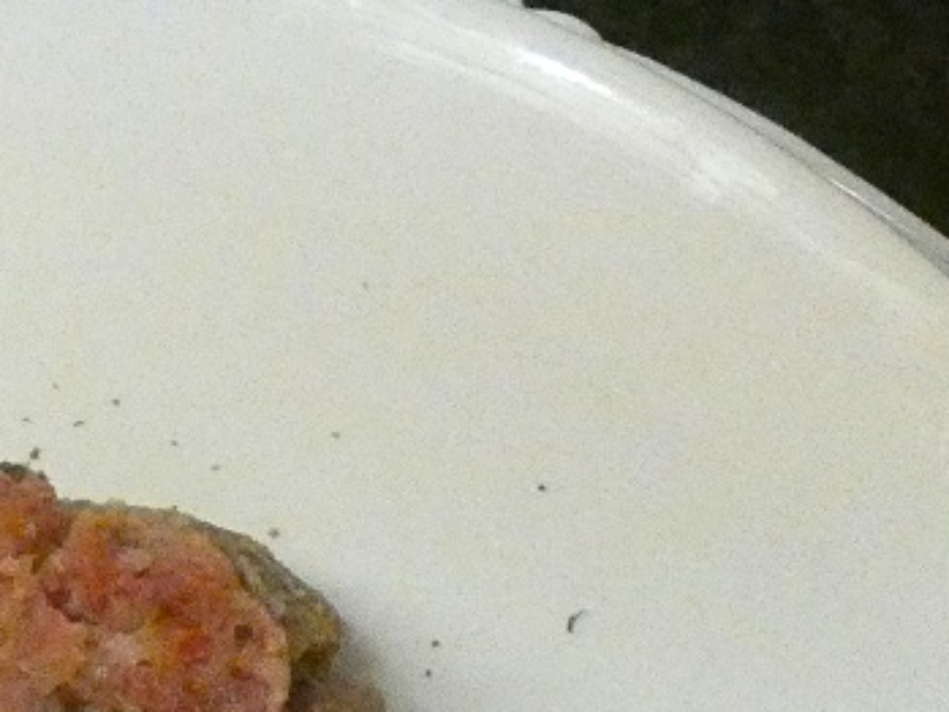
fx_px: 8255
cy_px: 1306
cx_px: -133
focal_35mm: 301
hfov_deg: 6.5
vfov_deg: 4.9
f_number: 4.3
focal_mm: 12.5
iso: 1600
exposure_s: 1/60
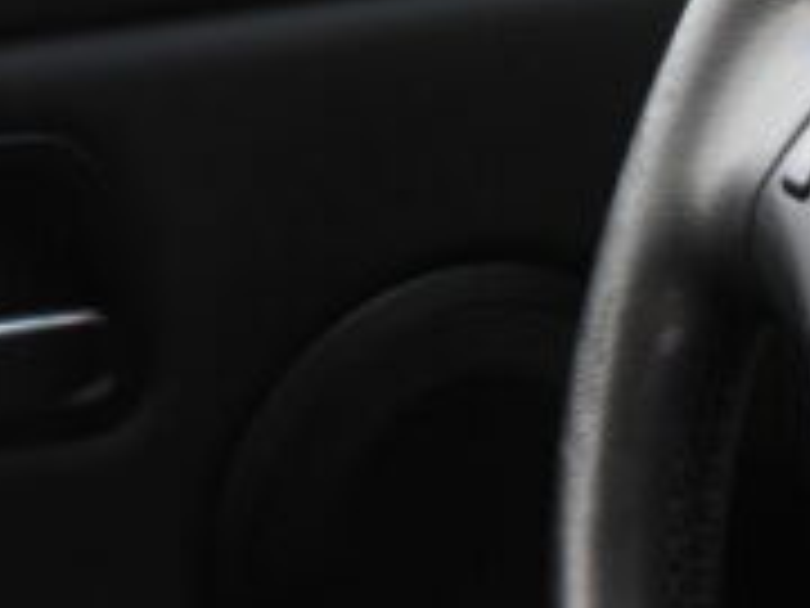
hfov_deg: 5.4
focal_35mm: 360
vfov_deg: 4.1
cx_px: 1350
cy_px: 491
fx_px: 8424
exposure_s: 1/80
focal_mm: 16.3
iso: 100
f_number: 3.5
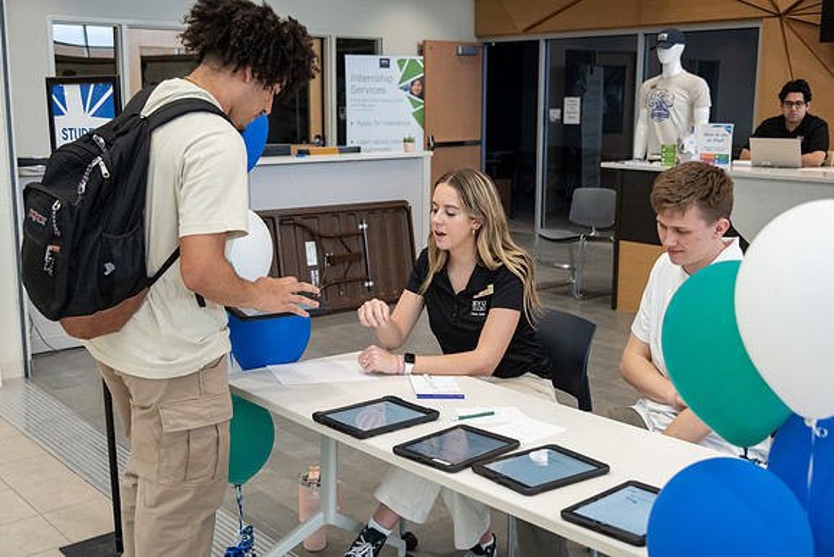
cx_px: 408
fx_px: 899
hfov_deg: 49.8
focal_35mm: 39
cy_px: 284
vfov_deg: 34.4
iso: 2000
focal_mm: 38
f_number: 4
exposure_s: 1/250
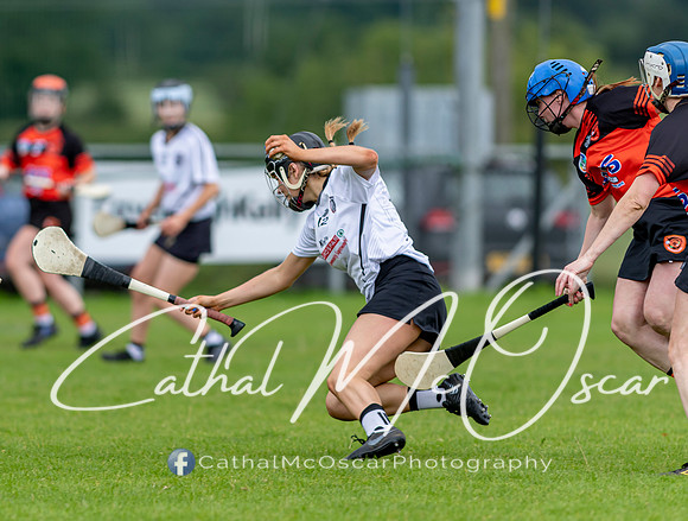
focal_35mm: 567
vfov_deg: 2.6
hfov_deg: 3.5
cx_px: 240
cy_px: 221
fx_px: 11304
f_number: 2.8
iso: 125
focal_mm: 300
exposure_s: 1/1000
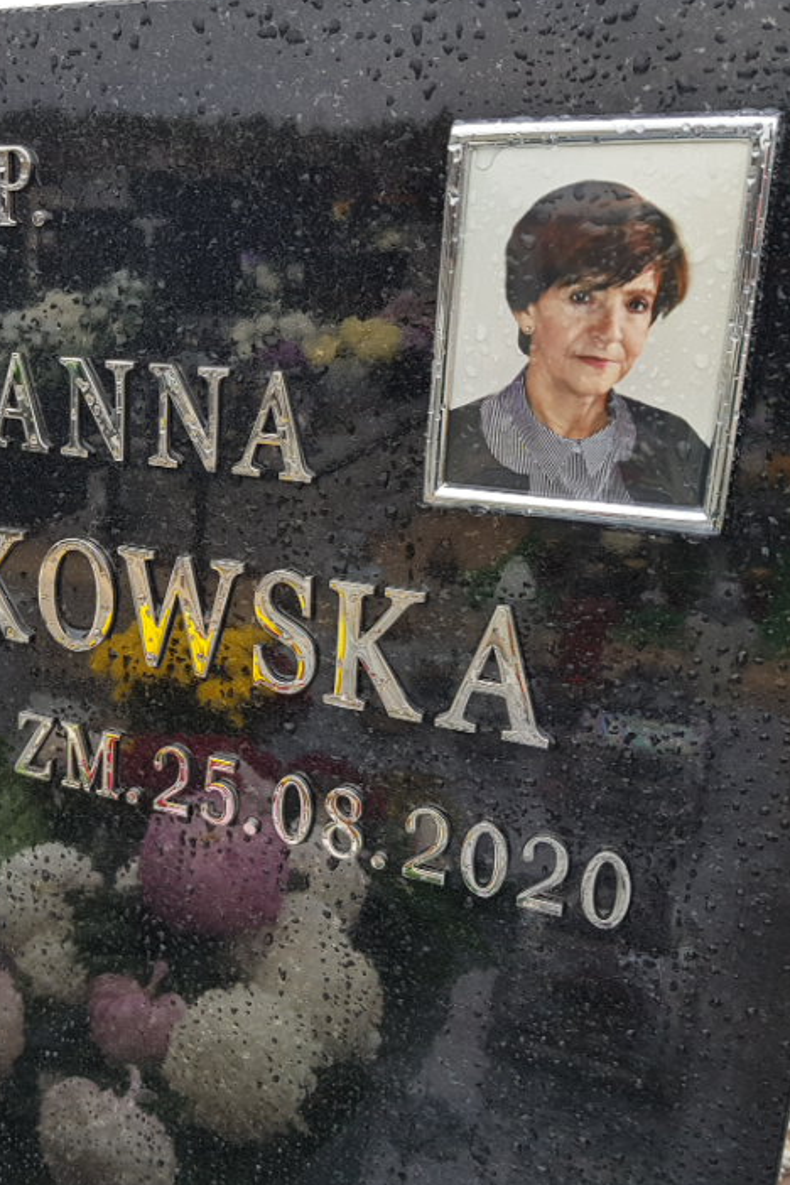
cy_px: 584
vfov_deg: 51.9
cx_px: 89
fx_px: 1218
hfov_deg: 34.1
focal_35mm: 37
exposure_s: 1/327
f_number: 1.7
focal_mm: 4.2
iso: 40
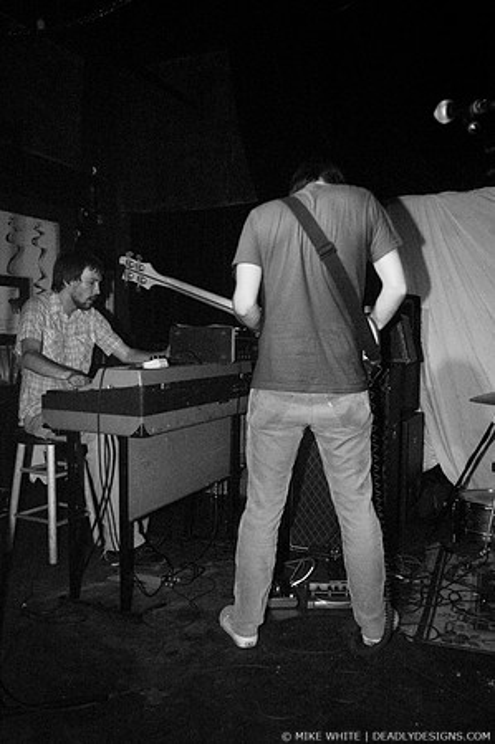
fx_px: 620
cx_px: 248
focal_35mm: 30
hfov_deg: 43.5
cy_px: 372
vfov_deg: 62.0
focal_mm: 20
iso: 800
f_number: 2.8
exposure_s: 1/50
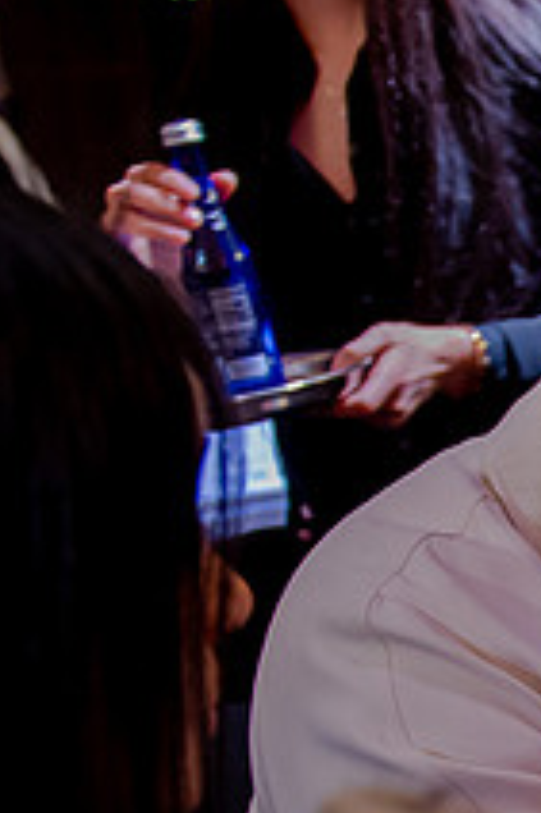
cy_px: 673
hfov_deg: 11.6
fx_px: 2167
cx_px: 1322
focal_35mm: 96
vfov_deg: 21.0
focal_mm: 24
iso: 3200
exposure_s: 1/100
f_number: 3.2
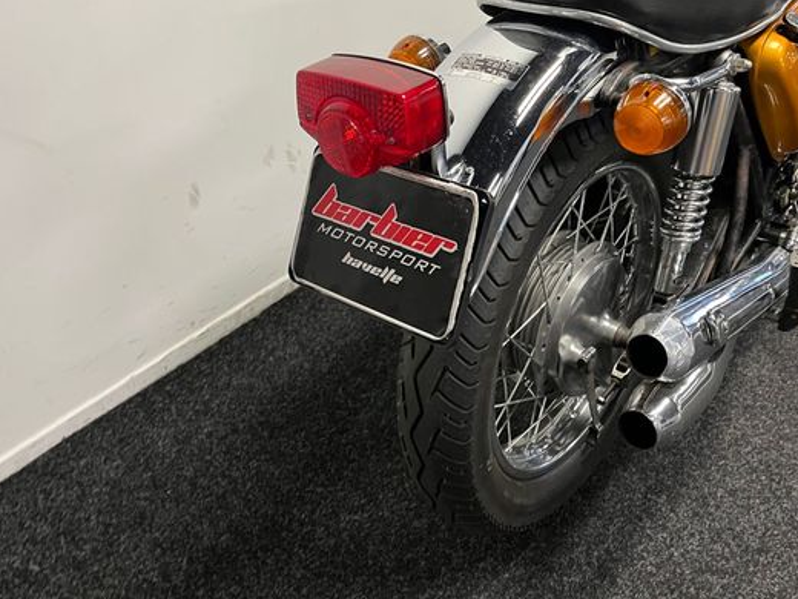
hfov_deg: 56.7
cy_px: 243
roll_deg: +0.6
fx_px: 738
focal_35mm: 32
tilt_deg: -34.6
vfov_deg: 44.0
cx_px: 442
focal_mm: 5.1
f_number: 1.6
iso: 160
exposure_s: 1/50
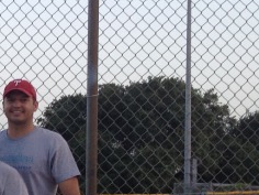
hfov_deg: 12.1
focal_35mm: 152
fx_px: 1137
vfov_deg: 9.7
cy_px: 165
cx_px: -177
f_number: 2.4
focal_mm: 4.28
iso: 50
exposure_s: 1/159
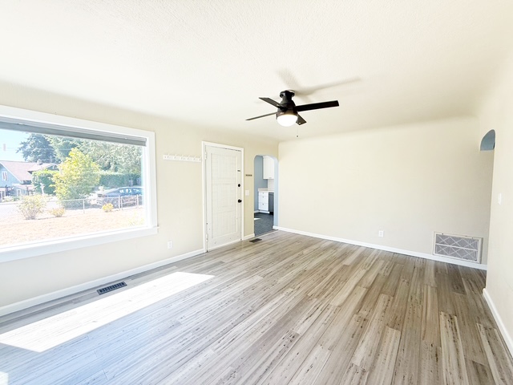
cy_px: 192
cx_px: 256
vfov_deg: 85.7
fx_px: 207
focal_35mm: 14
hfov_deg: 102.1
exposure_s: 1/152
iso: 64
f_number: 2.2
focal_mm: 2.22
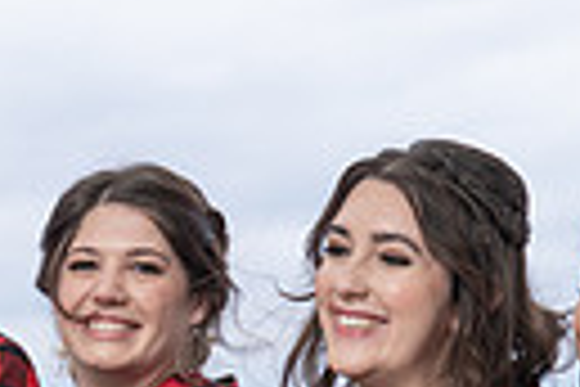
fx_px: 2658
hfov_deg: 11.7
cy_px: 476
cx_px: -392
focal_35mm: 165
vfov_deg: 8.2
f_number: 4
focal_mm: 35
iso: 100
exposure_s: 1/250
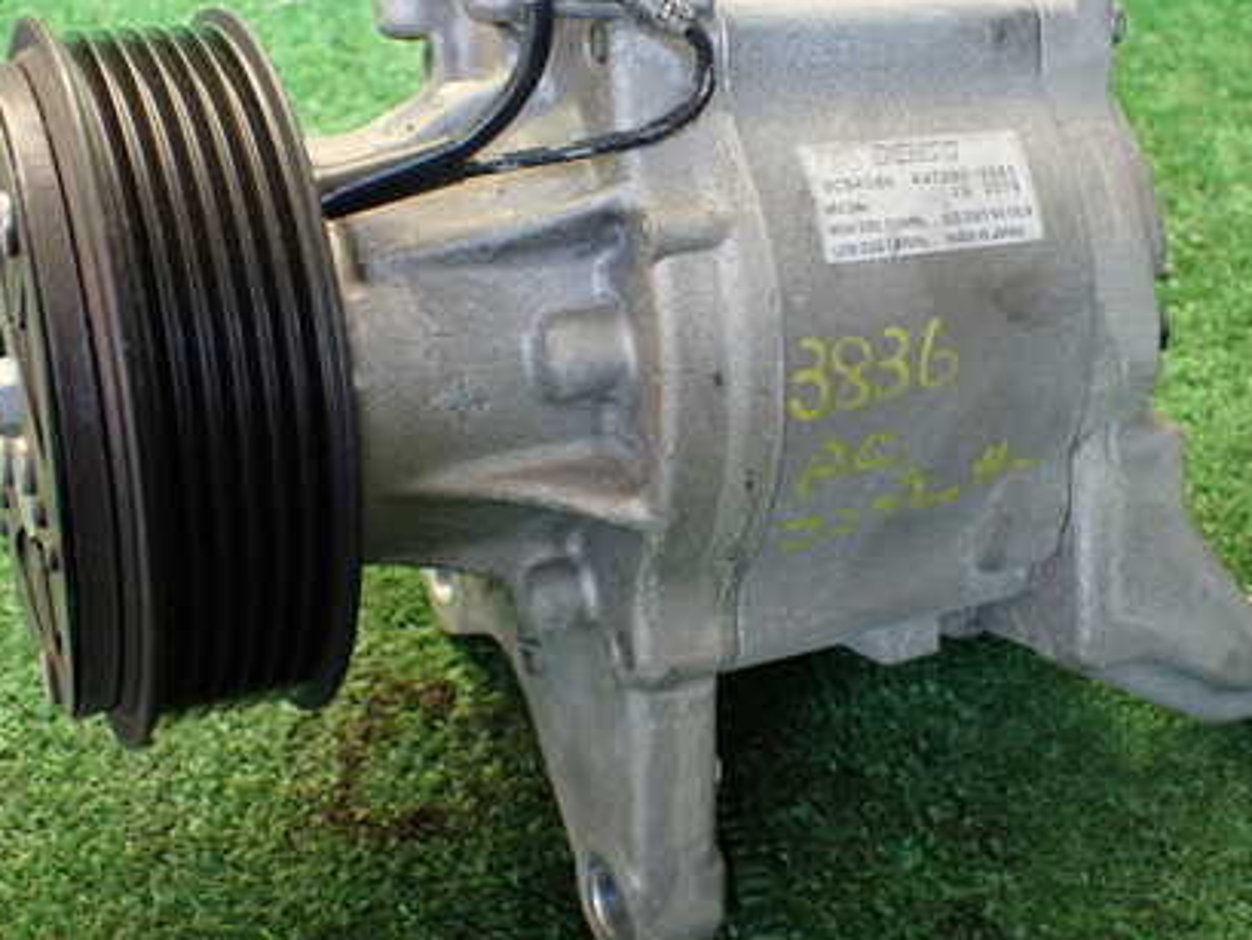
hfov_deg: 42.9
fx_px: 1592
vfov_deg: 32.8
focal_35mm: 44
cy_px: 389
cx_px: 701
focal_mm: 5.4
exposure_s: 1/125
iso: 250
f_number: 2.3
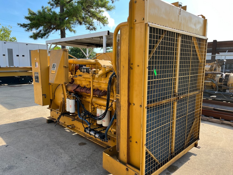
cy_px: 88
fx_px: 175
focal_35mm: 26
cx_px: 116
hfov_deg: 67.3
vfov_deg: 53.1
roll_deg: -0.2
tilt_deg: -6.3
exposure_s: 1/668
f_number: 1.6
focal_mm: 5.1
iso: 50
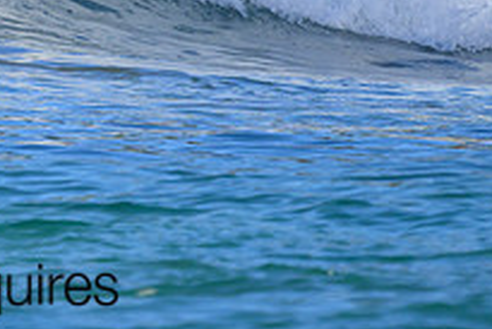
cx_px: -235
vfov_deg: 0.4
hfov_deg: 0.7
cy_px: -176
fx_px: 42491
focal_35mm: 3107
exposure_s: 1/2000
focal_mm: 800
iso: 720
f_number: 6.3
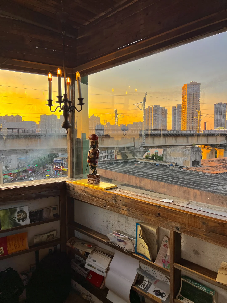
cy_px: 152
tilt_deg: -4.6
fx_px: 227
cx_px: 114
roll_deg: +2.1
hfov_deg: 53.1
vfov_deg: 67.3
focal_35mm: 26
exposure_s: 1/924
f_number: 1.5
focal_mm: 5.7
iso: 50
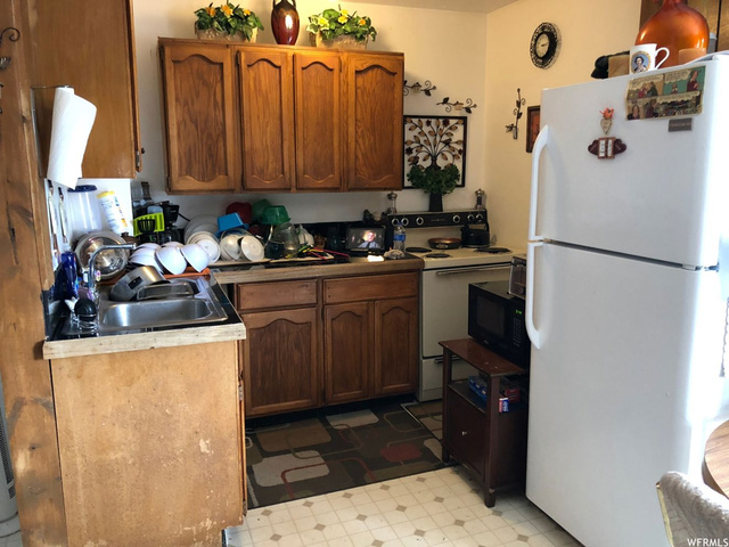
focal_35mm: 28
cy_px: 274
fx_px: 590
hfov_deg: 63.4
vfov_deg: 49.7
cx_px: 364
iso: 80
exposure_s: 1/15
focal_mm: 4
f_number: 1.8
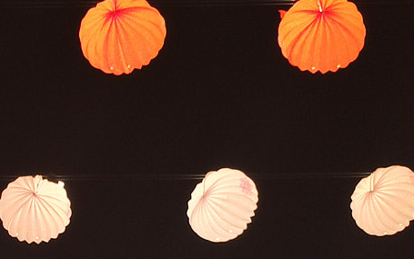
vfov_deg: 12.1
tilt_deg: +33.8
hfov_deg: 19.0
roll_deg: +0.3
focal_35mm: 108
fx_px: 1219
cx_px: 49
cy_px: 229
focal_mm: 4.15
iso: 125
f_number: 2.2
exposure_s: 1/33
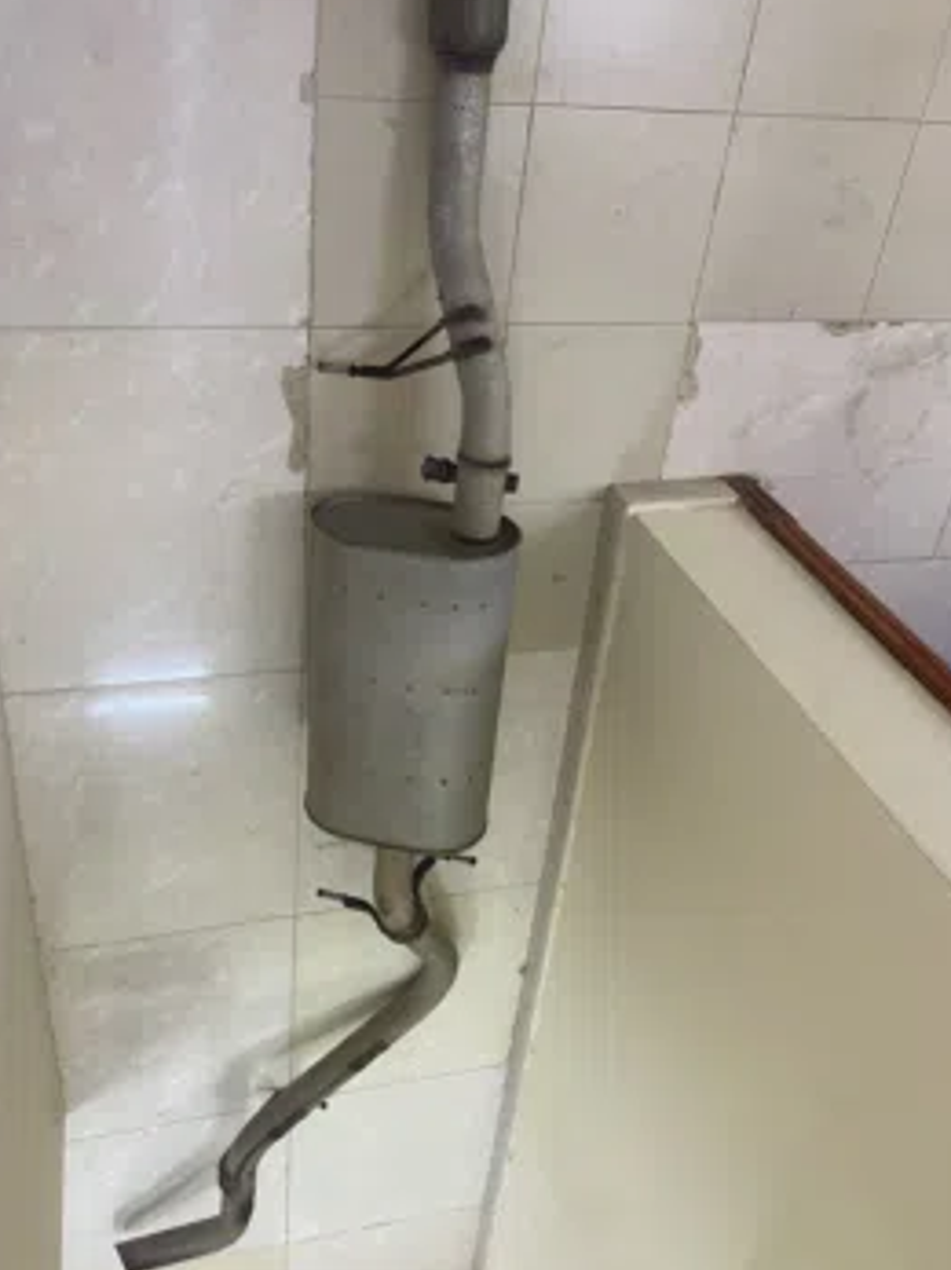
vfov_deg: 59.9
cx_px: 413
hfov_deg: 46.7
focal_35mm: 30
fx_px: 1100
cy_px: 586
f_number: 1.8
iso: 200
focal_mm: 4.25
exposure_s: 1/60
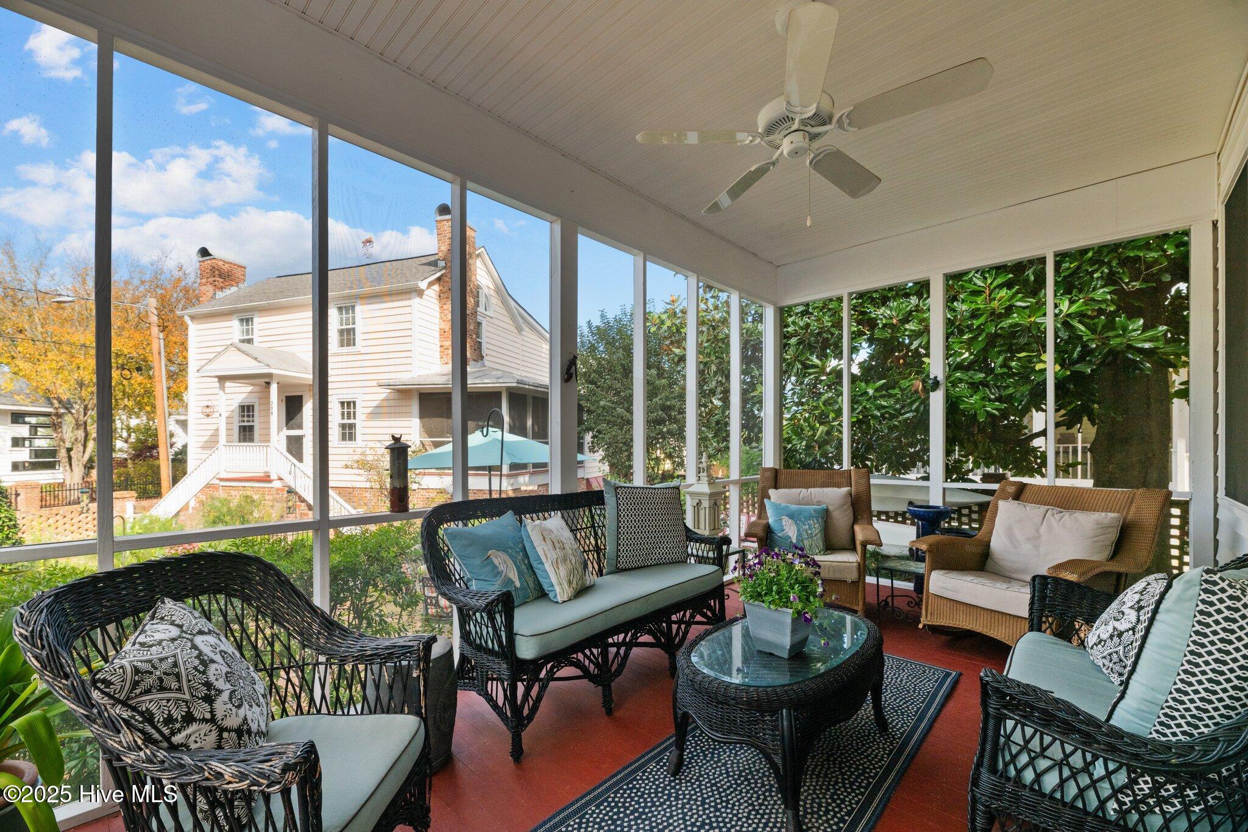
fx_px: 485
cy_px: 416
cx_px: 624
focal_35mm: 14
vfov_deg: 81.2
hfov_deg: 104.3
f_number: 9
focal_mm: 14
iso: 400
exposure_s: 1/200
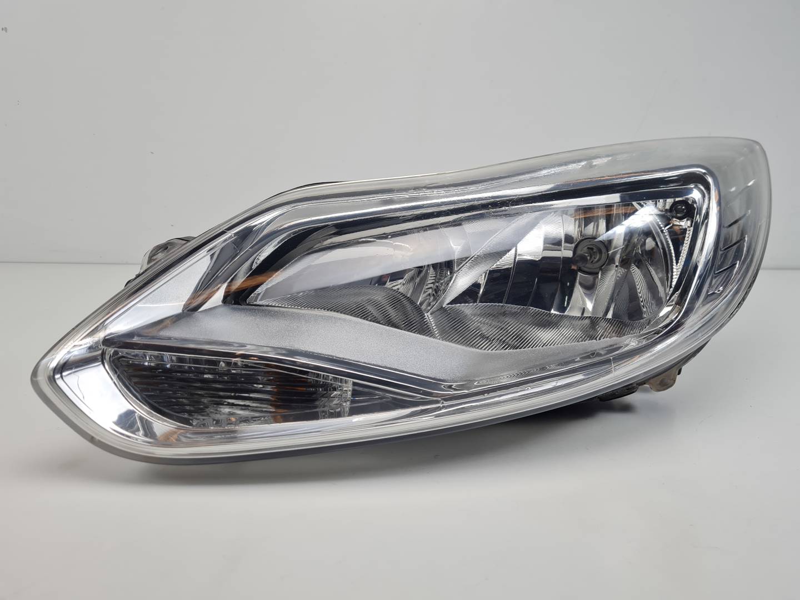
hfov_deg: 67.3
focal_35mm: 26
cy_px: 300
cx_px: 400
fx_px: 601
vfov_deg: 53.1
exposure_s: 1/360
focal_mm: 5.4
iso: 50
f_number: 1.8
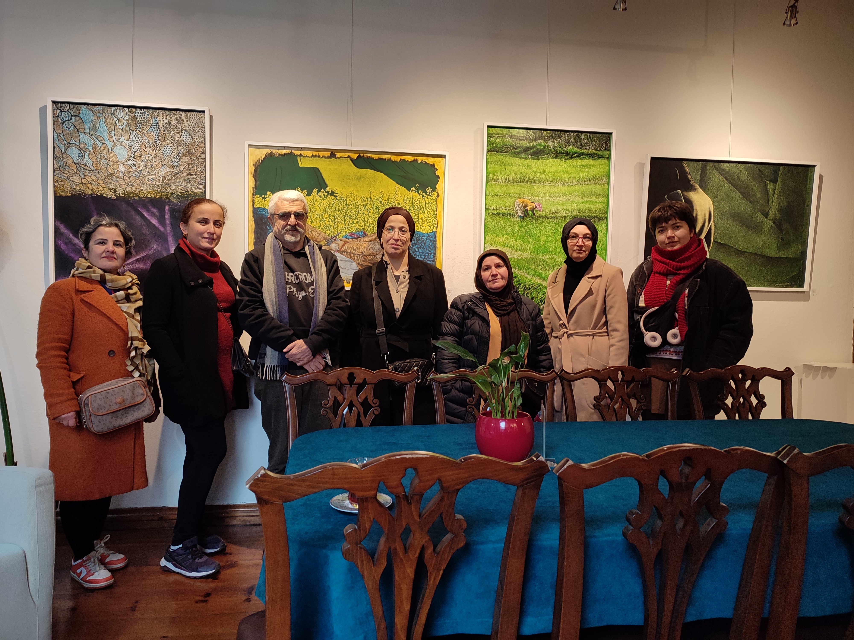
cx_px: 427
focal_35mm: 25
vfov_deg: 54.9
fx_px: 617
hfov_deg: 69.4
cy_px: 320
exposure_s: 1/33
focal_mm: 6.04
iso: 357
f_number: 1.9
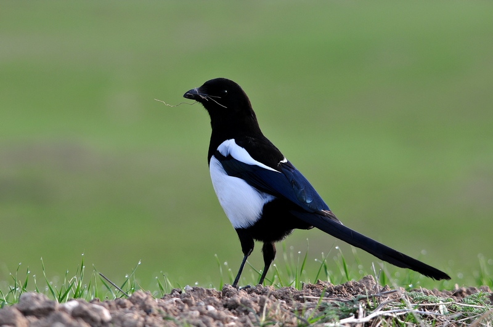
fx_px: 5128
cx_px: 246
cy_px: 164
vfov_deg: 3.7
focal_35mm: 375
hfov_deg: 5.5
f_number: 7.1
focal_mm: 250
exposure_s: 1/320
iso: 200
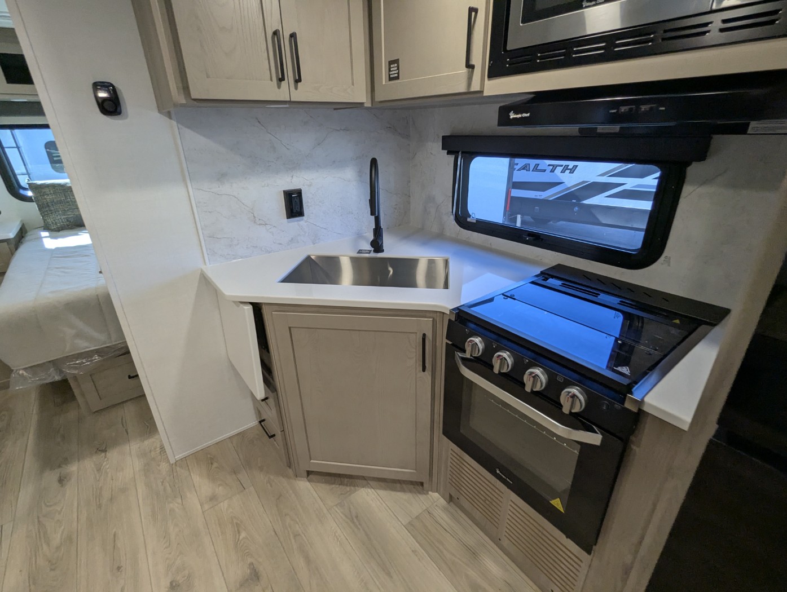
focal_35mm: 16
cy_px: 296
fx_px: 364
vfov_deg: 78.2
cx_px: 394
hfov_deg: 94.4
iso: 127
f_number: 2.2
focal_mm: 2.35
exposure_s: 1/89
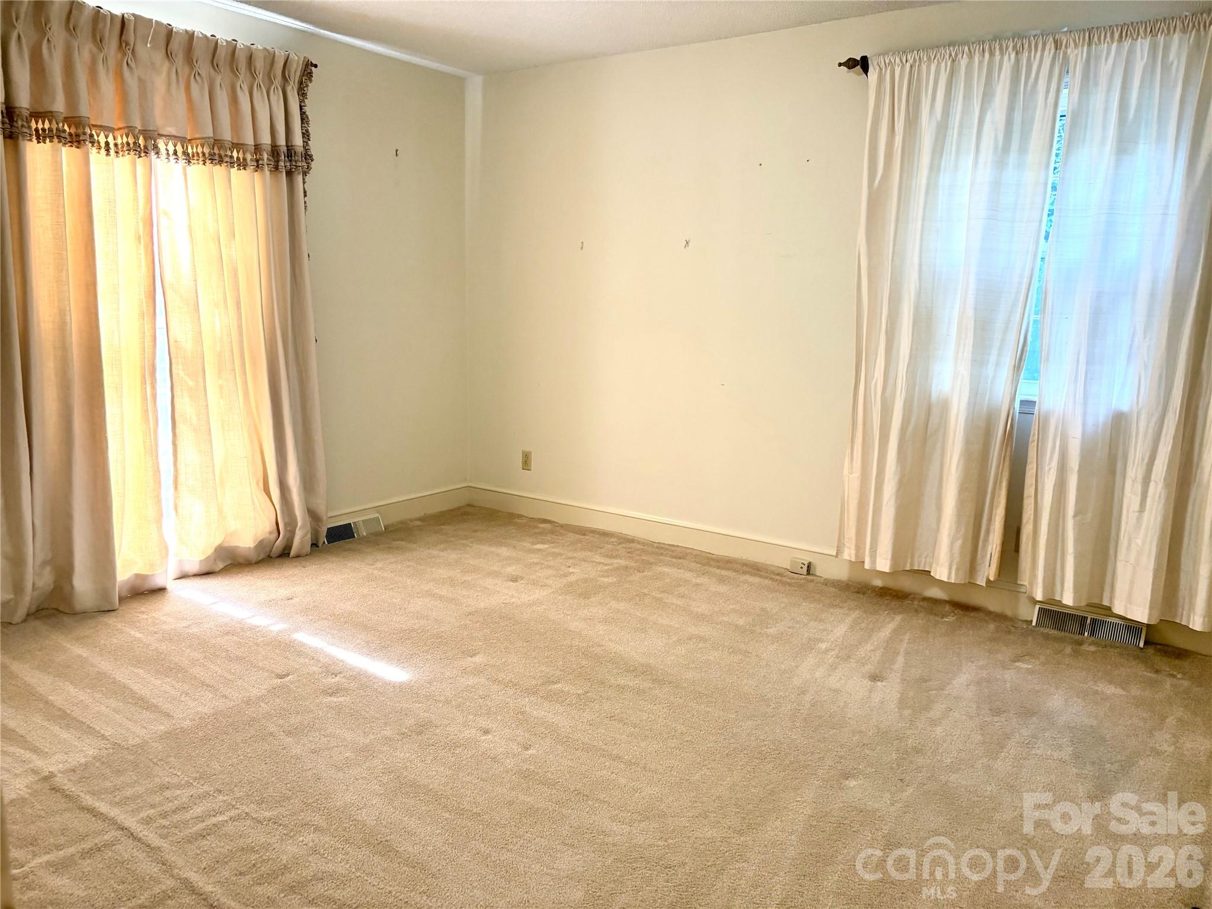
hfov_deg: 67.3
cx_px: 606
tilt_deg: -9.5
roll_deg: -0.2
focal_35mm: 26
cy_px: 454
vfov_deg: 53.1
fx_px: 910
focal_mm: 5.96
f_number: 1.6
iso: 125
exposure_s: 1/60
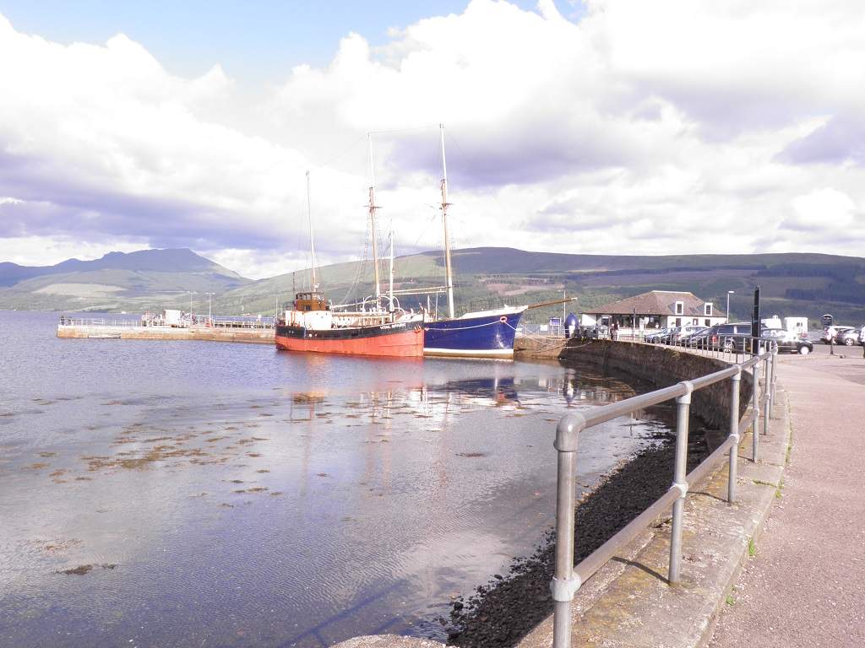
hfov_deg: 60.0
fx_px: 750
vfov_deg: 46.8
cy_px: 324
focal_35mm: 30
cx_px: 432
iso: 50
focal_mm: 5.5
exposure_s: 1/125
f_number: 5.9
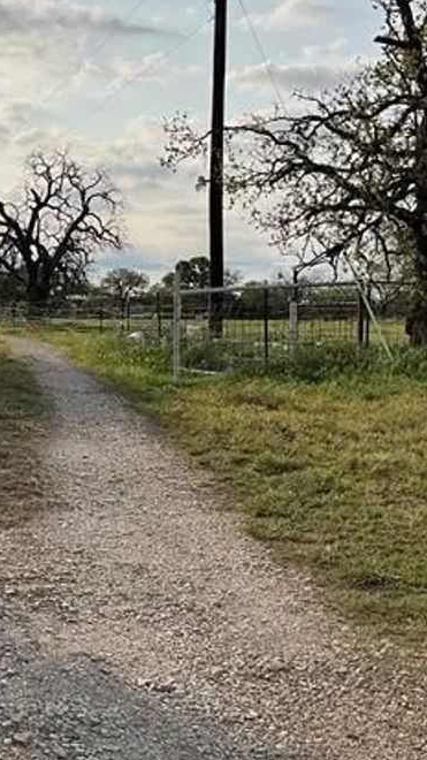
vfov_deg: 42.0
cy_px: 321
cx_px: -6
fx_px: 987
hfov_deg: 23.3
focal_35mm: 49
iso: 25
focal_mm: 3
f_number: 1.8
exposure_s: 1/3534
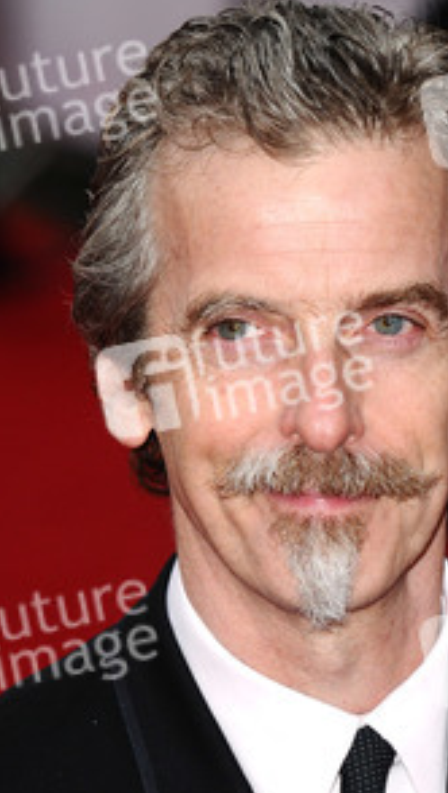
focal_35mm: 310
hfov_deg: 3.9
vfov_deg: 7.0
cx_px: 314
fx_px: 6522
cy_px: 510
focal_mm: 145
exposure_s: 1/250
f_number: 5
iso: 320
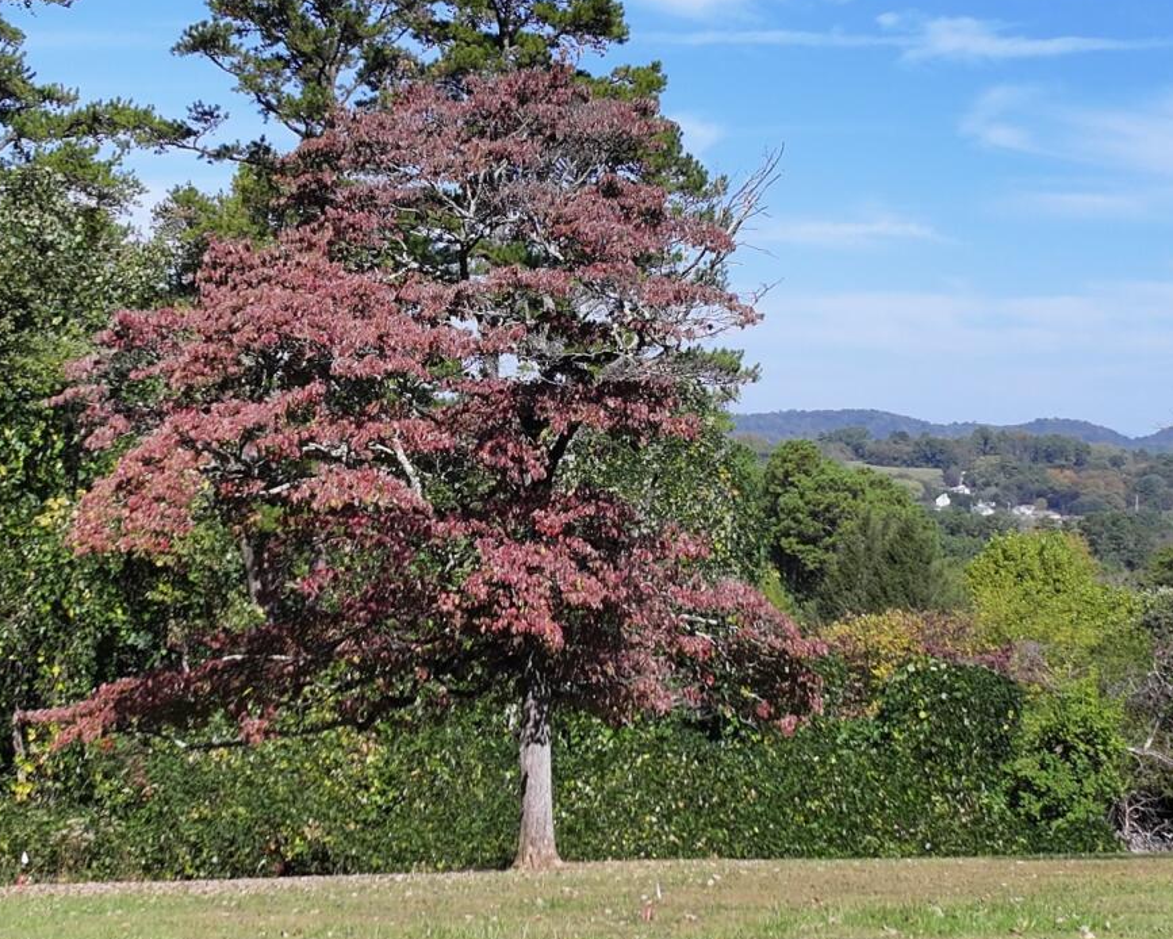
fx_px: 2813
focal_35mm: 81
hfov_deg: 23.6
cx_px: 536
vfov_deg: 18.9
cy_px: 401
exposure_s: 1/1600
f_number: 2.8
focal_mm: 12.29
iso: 100
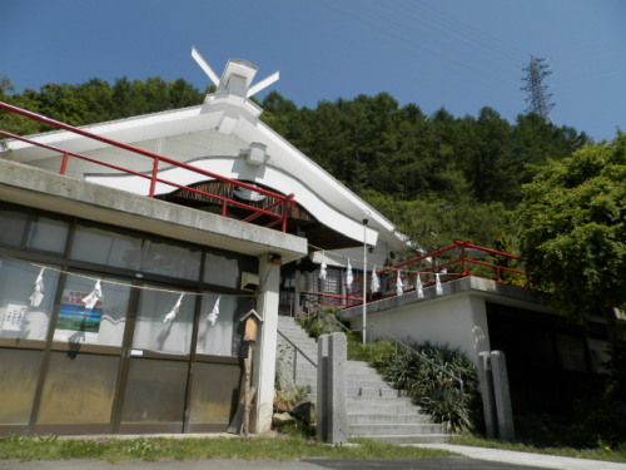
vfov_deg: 54.9
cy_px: 235
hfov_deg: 69.4
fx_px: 452
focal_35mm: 25
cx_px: 313
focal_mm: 4.5
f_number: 8.7
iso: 80
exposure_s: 1/200
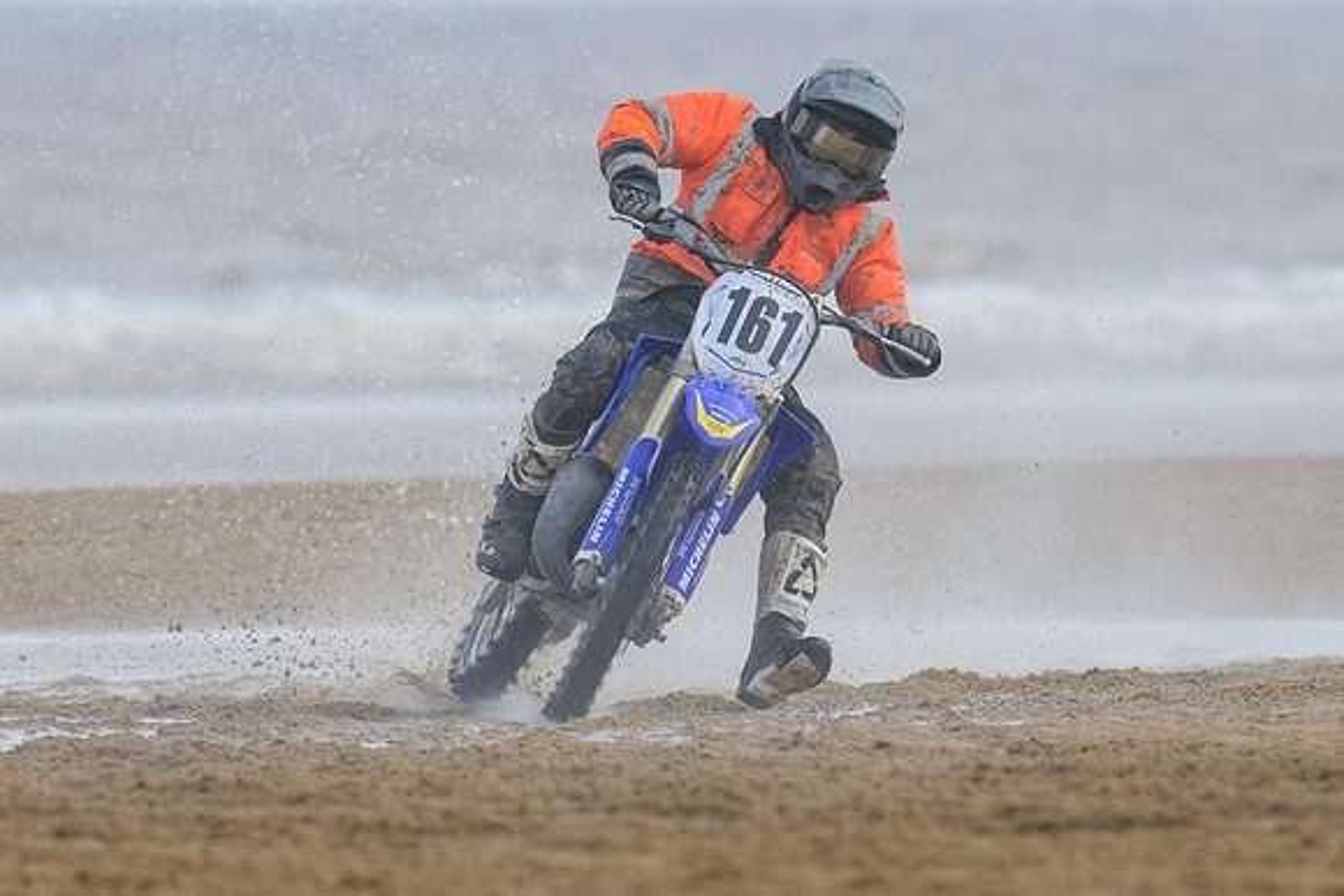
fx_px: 43012
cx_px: 655
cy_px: 475
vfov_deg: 1.2
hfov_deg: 1.8
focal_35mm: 1152
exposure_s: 1/640
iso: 640
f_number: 8
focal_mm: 600
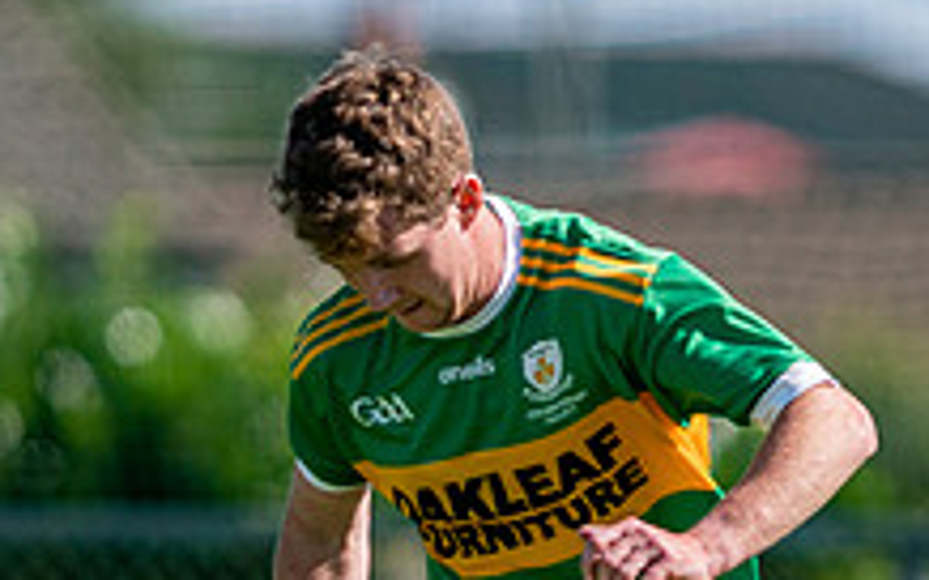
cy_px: 714
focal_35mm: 1386
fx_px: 35073
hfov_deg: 1.5
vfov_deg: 0.9
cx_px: 542
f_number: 2.8
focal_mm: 300
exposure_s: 1/2000
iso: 125
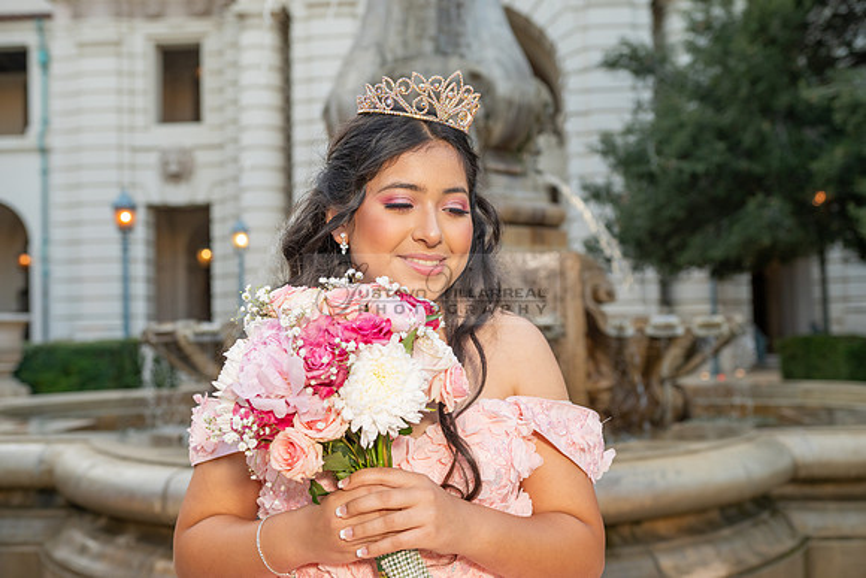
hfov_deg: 44.5
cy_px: 289
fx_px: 1059
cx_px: 433
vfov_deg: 30.5
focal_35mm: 44
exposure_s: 1/200
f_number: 4.5
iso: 320
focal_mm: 44
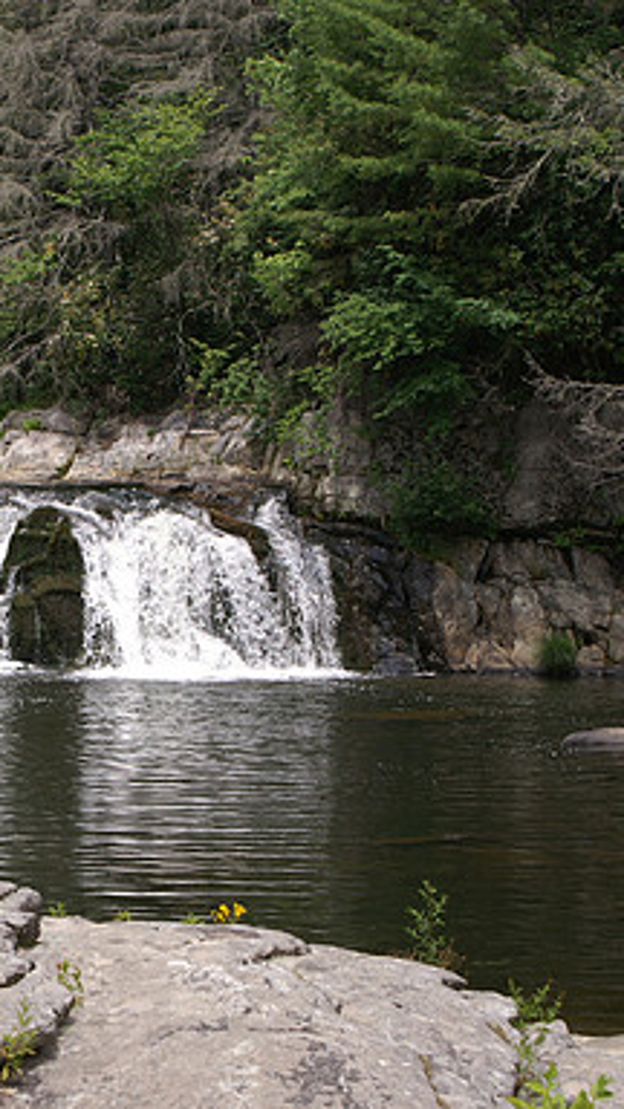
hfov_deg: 11.2
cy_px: 554
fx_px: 3141
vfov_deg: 20.0
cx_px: -58
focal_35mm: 107
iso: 100
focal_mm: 45
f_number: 11
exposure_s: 1/125
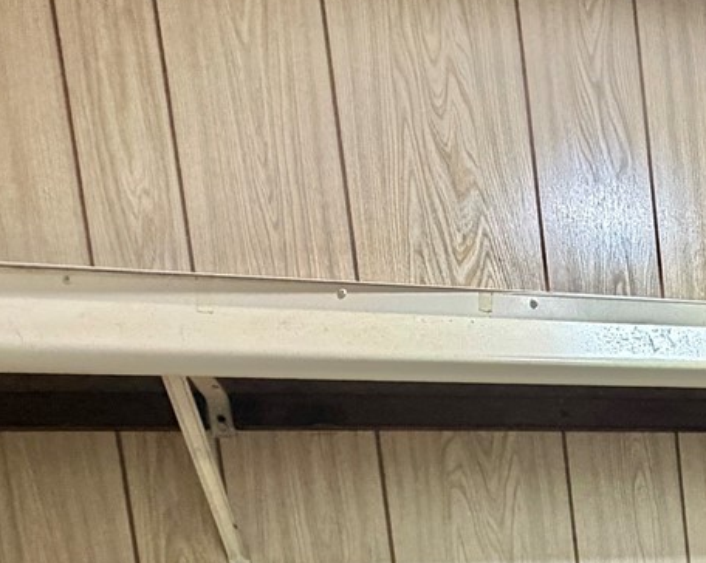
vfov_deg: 25.2
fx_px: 1002
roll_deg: +4.1
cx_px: 813
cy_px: 807
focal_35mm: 48
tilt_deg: -5.5
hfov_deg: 33.0
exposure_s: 1/60
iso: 320
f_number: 2.2
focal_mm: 2.22
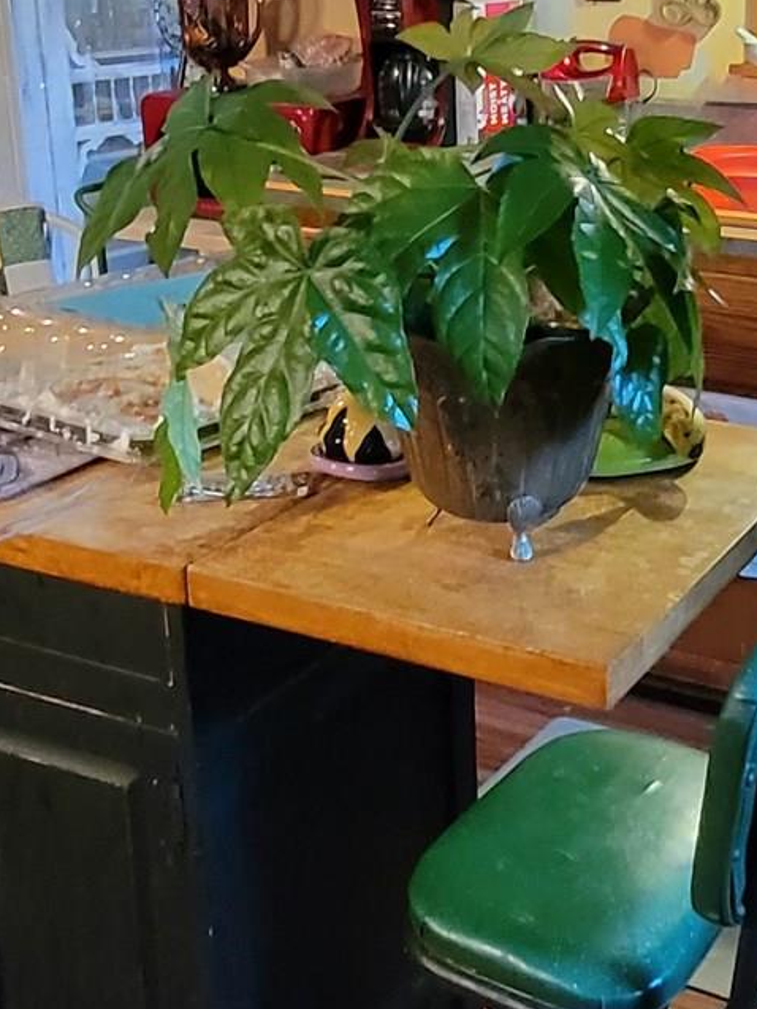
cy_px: 329
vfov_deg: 39.9
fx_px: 1370
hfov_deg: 29.6
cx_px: 678
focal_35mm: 47
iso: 800
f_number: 2.2
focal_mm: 2.2
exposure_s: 1/24
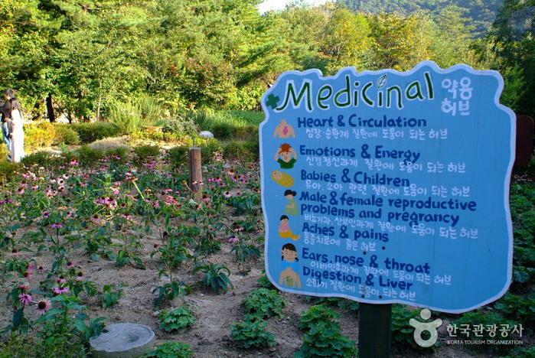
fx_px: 446
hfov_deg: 61.9
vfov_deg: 43.7
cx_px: 268
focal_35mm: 30
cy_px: 179
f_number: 6.7
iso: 400
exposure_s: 1/180
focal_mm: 20
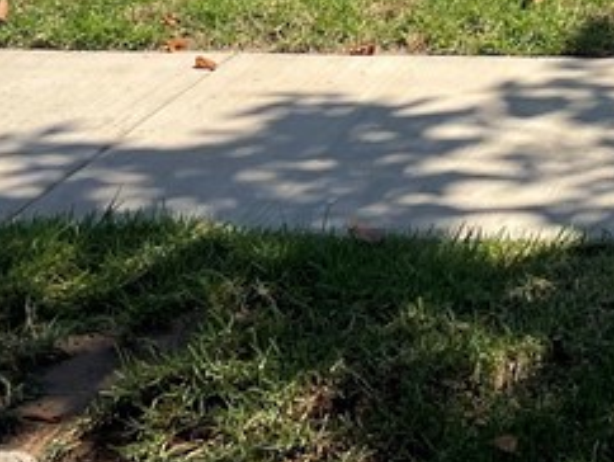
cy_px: -406
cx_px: 926
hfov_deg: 16.3
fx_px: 1953
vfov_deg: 12.2
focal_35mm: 110
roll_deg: -1.1
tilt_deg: -0.9
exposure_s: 1/2959
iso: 32
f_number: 1.6
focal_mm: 4.2
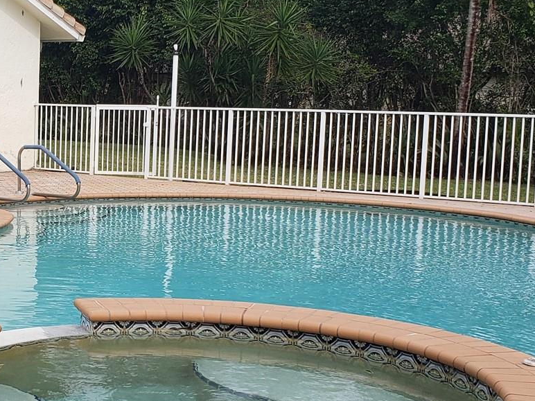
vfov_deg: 21.3
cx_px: 4
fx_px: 1066
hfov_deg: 26.7
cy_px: 217
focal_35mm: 69
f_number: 2.4
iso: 50
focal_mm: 4.3
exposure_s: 1/1067
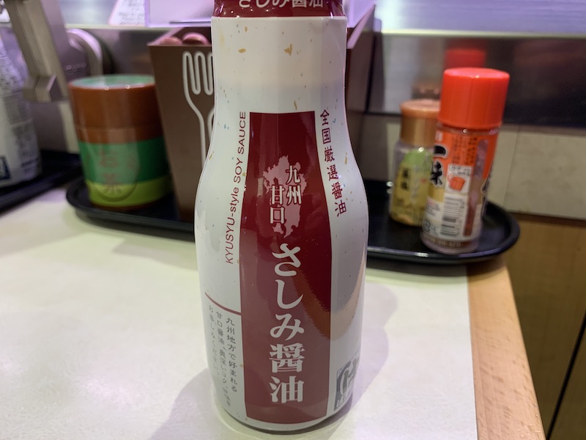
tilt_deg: -24.8
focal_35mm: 26
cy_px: 220
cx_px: 293
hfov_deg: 67.3
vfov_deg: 53.1
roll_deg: -1.5
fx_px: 440
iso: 80
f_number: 1.8
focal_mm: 4.25
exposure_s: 1/60
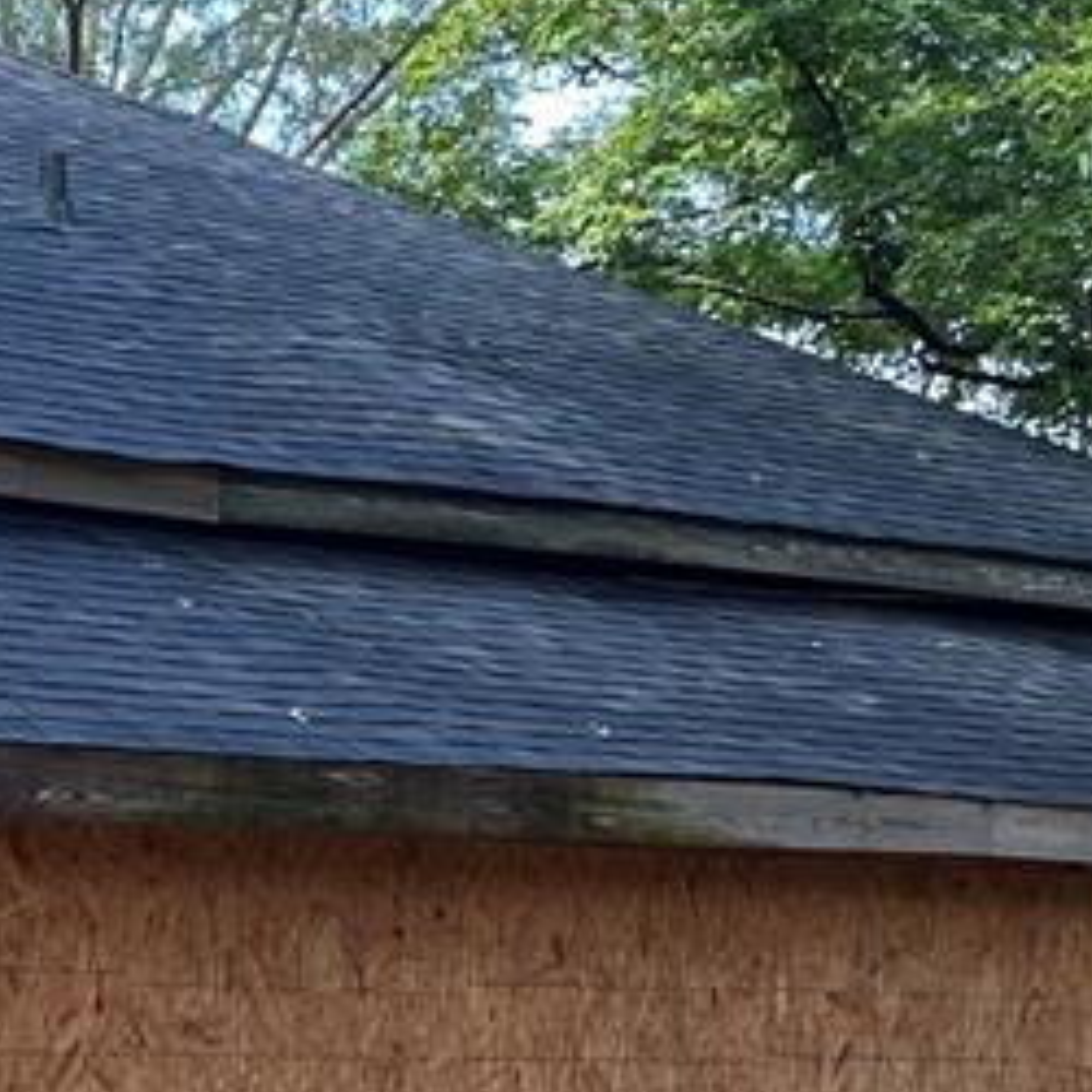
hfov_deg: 19.0
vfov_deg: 19.6
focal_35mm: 87
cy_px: 987
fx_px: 3105
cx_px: -166
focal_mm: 6.86
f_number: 1.78
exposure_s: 1/176
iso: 64
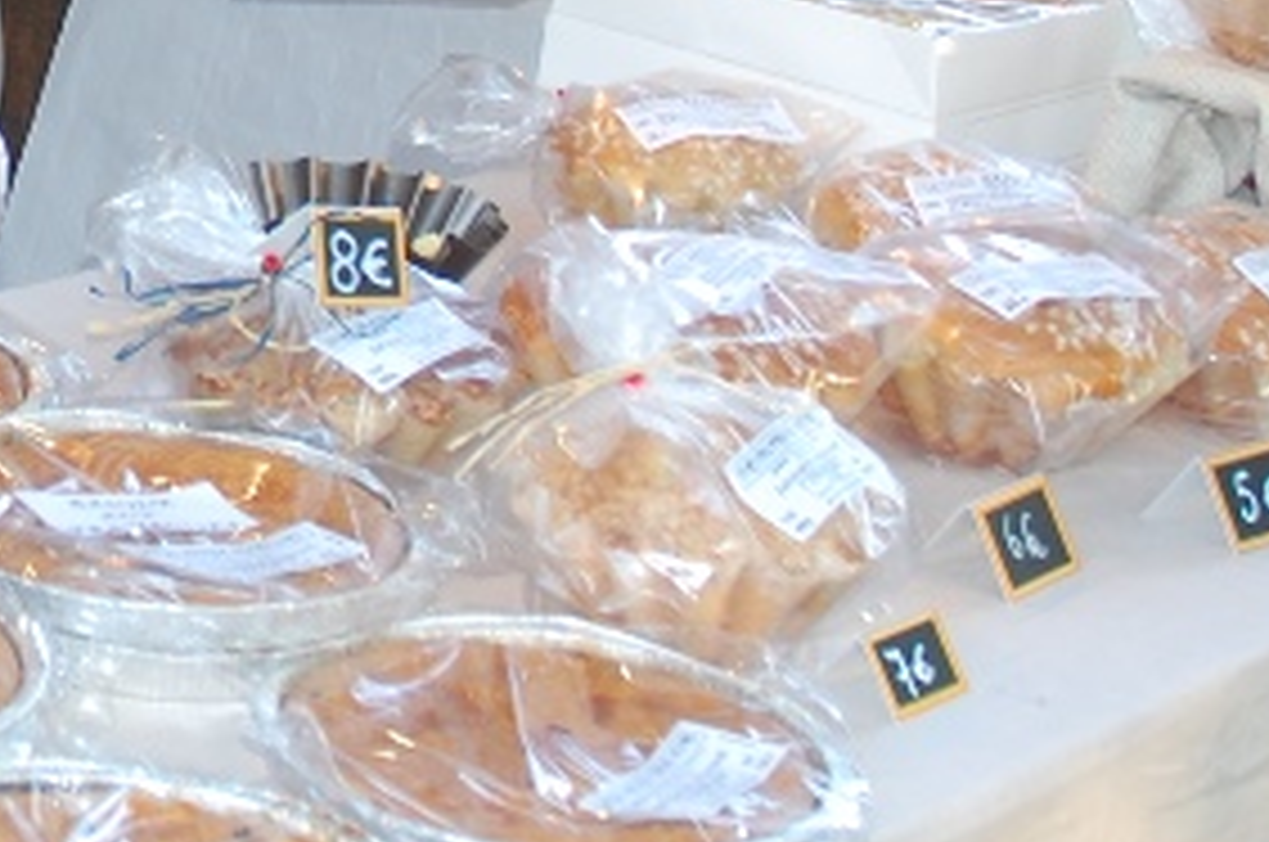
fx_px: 4223
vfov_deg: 11.0
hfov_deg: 16.0
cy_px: -367
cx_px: -482
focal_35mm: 120
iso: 400
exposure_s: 1/60
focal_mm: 22
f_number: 3.8
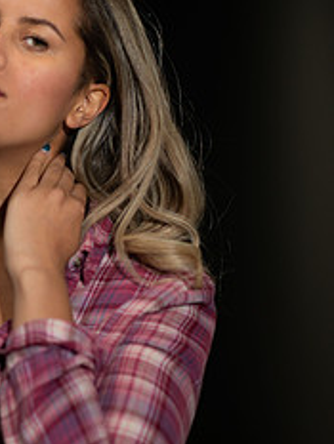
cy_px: 259
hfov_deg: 9.4
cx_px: 50
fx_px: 2031
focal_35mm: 158
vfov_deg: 12.5
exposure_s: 1/200
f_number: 1.8
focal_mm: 85
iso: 200
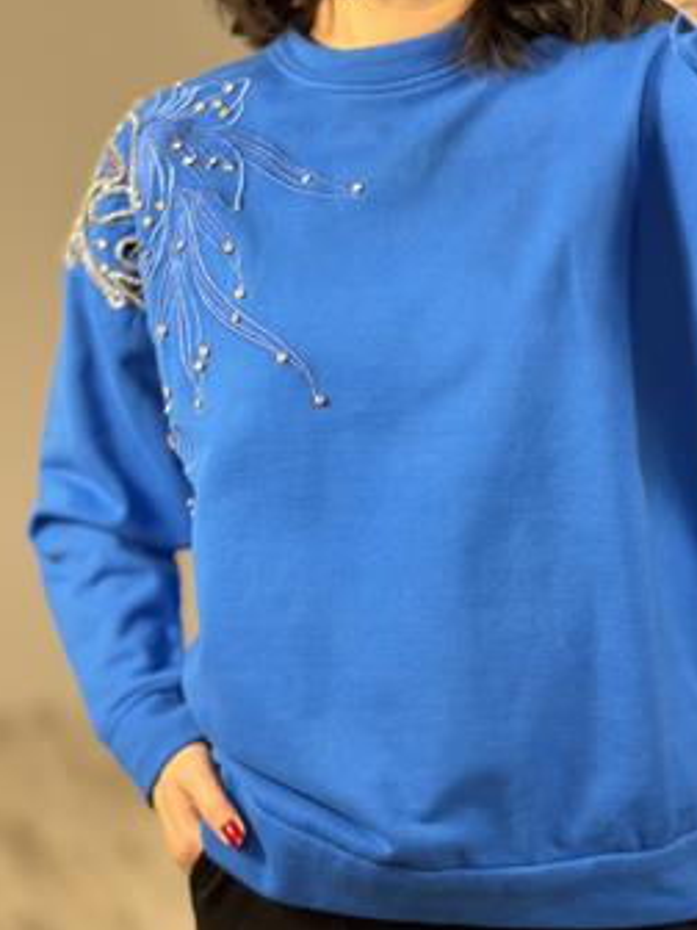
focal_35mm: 59
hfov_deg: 24.8
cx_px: 407
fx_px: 1584
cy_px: 516
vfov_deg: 32.7
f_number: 1.78
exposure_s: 1/50
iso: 100
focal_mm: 6.86
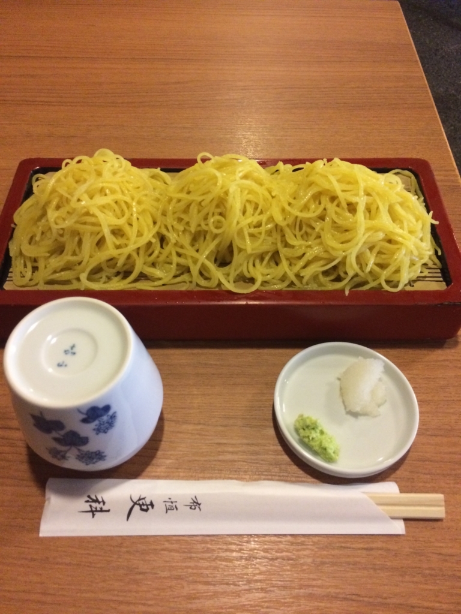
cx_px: 230
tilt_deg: -54.2
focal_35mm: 29
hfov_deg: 48.2
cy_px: 307
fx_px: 515
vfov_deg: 61.7
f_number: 2.2
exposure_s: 1/15
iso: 320
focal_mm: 4.15
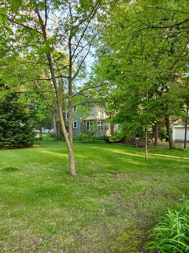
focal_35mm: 18
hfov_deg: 71.6
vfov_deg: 87.8
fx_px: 131
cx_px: 92
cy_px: 125
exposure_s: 1/144
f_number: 2.2
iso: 50
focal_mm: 2.2
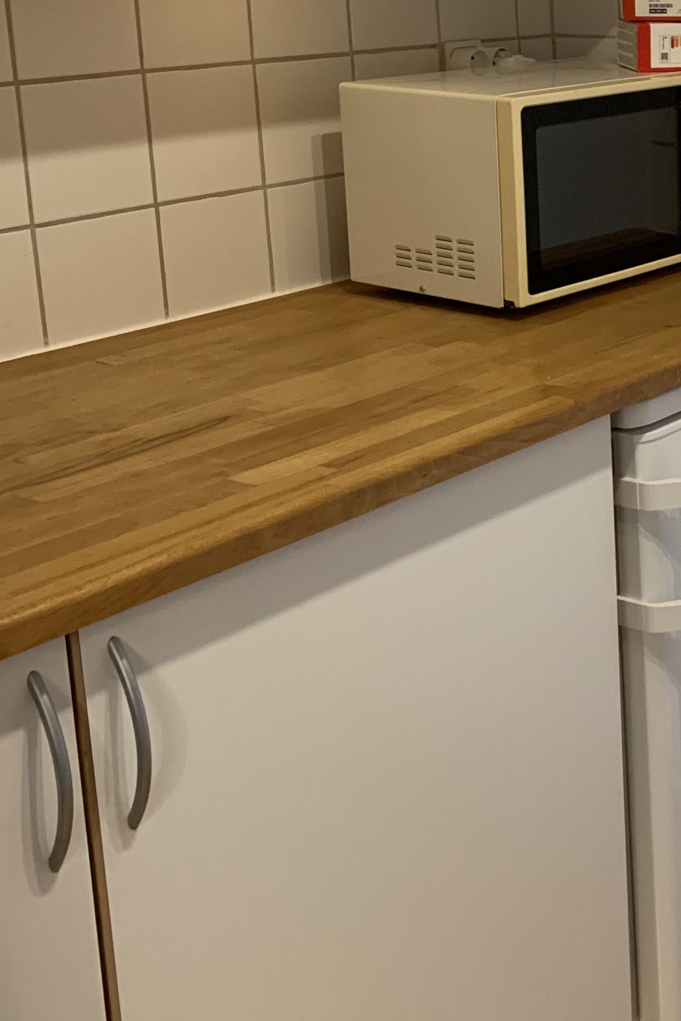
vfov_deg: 35.5
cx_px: 728
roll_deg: +0.9
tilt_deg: -10.5
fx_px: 1560
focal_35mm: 55
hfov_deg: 23.3
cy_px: 272
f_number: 1.8
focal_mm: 4.25
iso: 250
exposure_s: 1/33
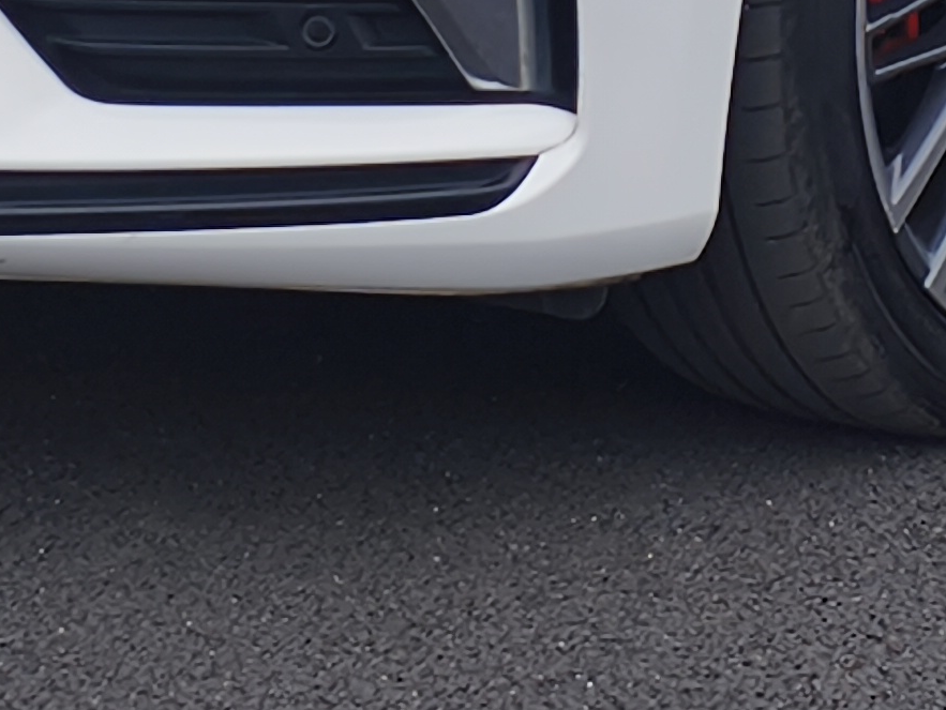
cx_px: 690
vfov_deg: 7.1
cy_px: -604
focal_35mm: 204
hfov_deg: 9.7
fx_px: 5577
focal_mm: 5.84
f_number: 1.6
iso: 80
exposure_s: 1/687
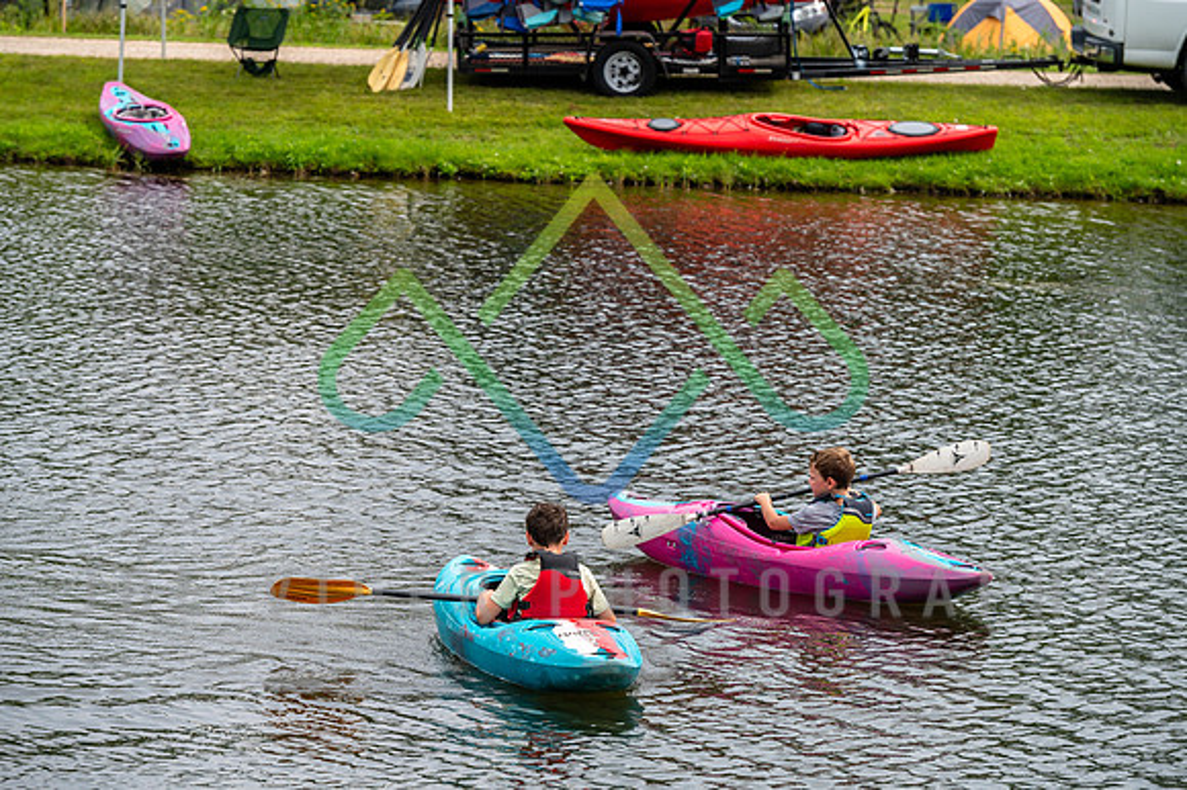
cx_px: 594
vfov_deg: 8.6
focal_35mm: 160
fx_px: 5272
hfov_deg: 12.8
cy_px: 395
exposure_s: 1/2000
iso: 500
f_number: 5.6
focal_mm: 160
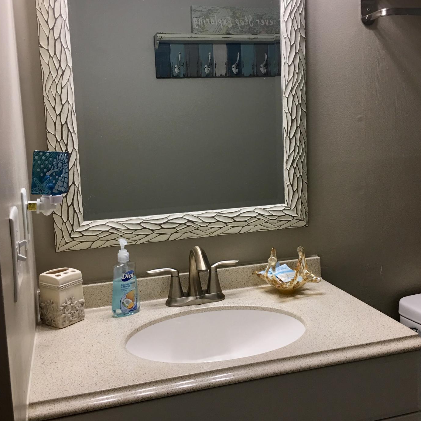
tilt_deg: -6.7
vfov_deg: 44.9
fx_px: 509
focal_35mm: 37
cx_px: 214
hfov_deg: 44.9
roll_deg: +2.2
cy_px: 191
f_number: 2.2
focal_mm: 4.15
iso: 32
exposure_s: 1/30
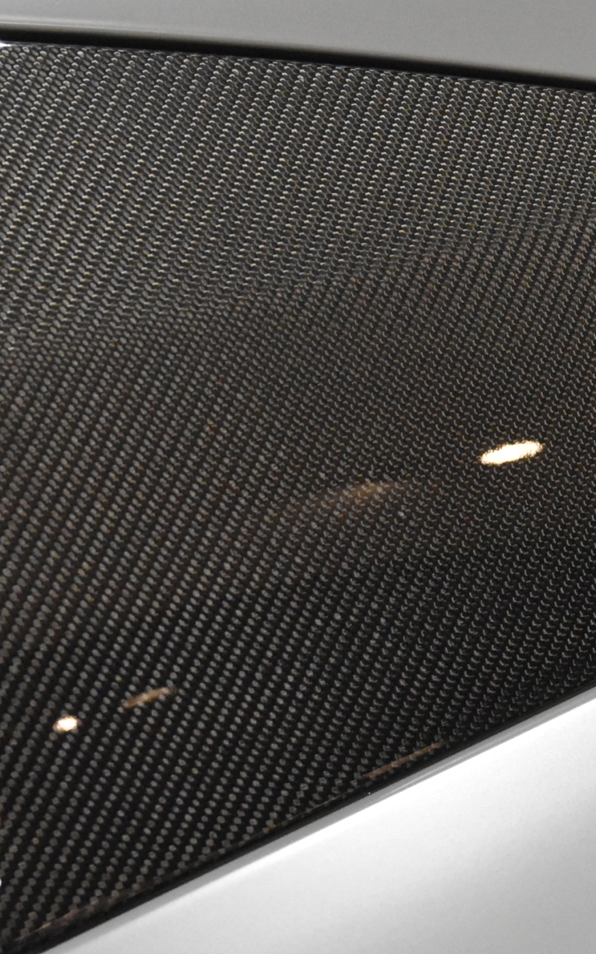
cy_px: 482
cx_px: 417
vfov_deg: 18.6
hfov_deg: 11.7
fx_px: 2912
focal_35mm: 112
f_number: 8
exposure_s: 1/60
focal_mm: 40
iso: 6400
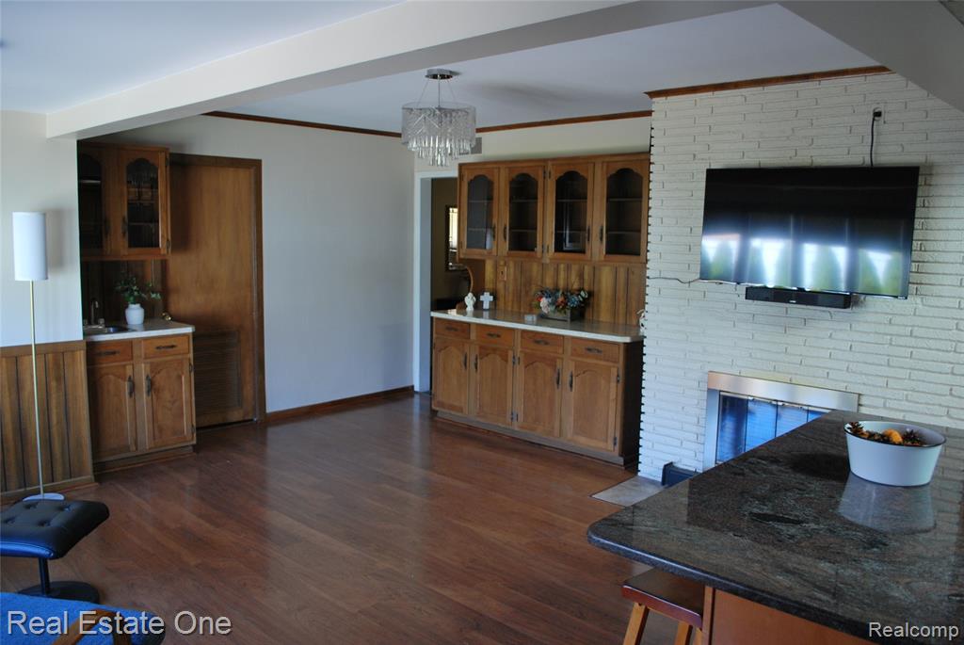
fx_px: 724
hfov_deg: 67.3
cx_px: 482
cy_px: 322
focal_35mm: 27
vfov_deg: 48.0
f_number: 3.5
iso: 400
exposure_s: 1/30
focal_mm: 18
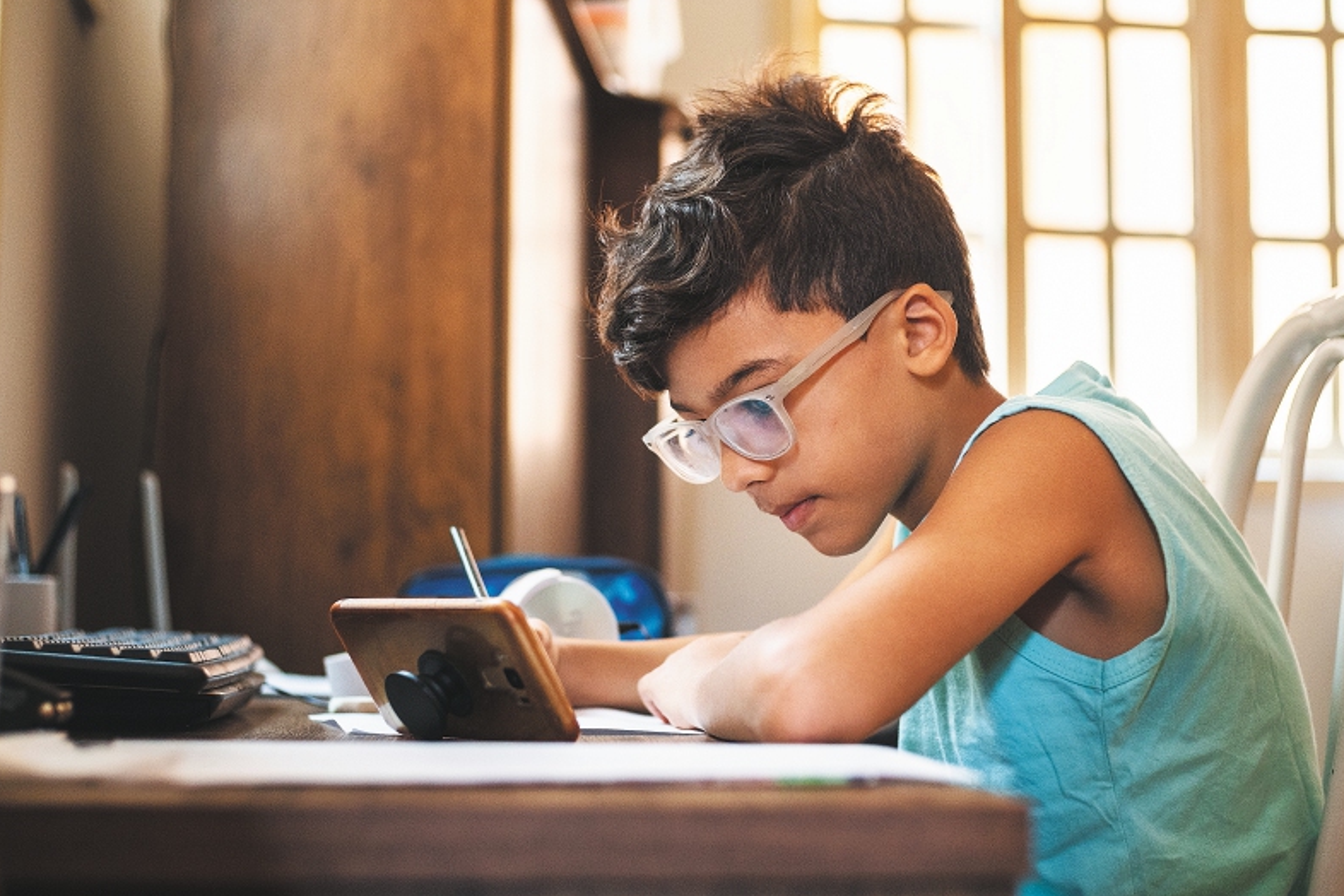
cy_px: 439
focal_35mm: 54
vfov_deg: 25.1
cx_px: 669
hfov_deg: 36.9
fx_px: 2015
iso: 800
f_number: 2
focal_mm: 35.3
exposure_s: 1/160
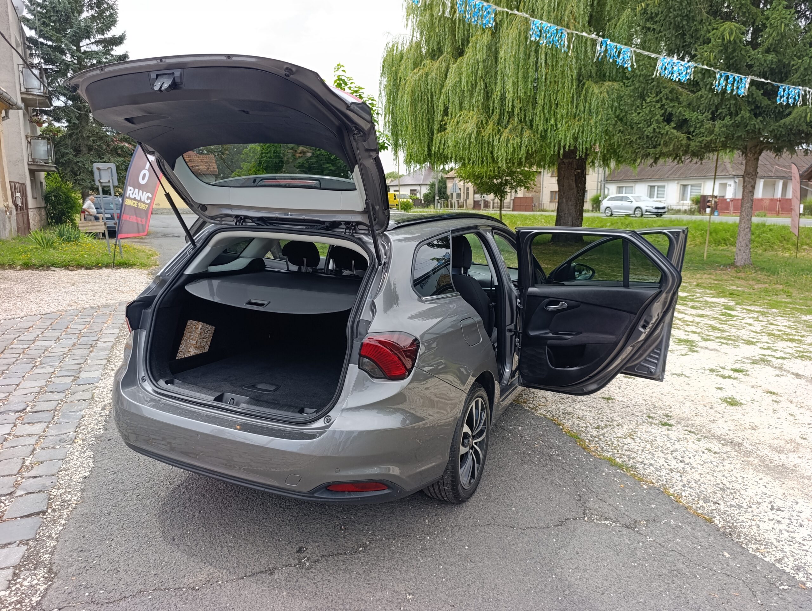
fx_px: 540
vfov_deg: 59.0
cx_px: 406
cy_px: 306
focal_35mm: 23
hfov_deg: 73.8
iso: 50
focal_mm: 6.14
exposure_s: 1/224
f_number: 1.6
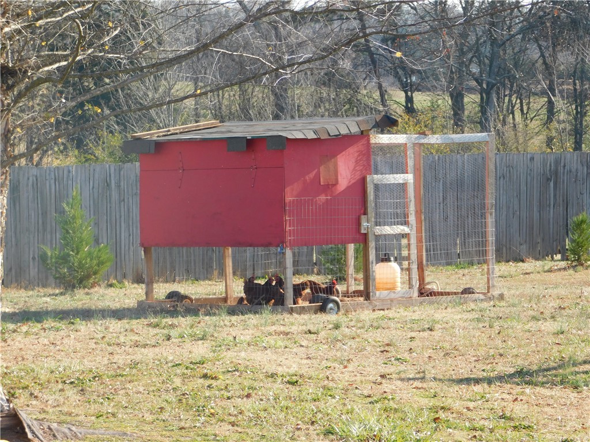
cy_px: 221
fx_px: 2898
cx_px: 295
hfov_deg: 11.6
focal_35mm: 170
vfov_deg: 8.7
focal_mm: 30.1
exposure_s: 1/200
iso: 125
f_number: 5.3
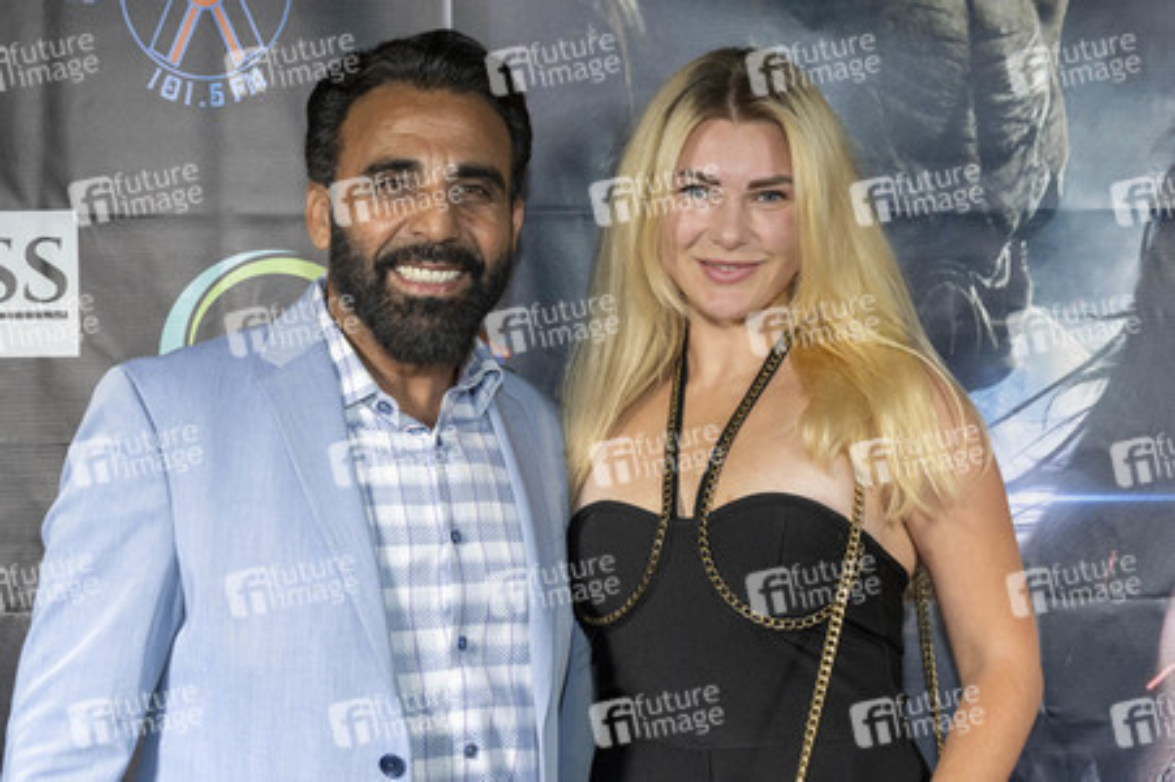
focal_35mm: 48
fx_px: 1565
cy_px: 391
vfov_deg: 28.0
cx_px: 588
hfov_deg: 41.1
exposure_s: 1/200
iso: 800
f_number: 5.6
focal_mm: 48
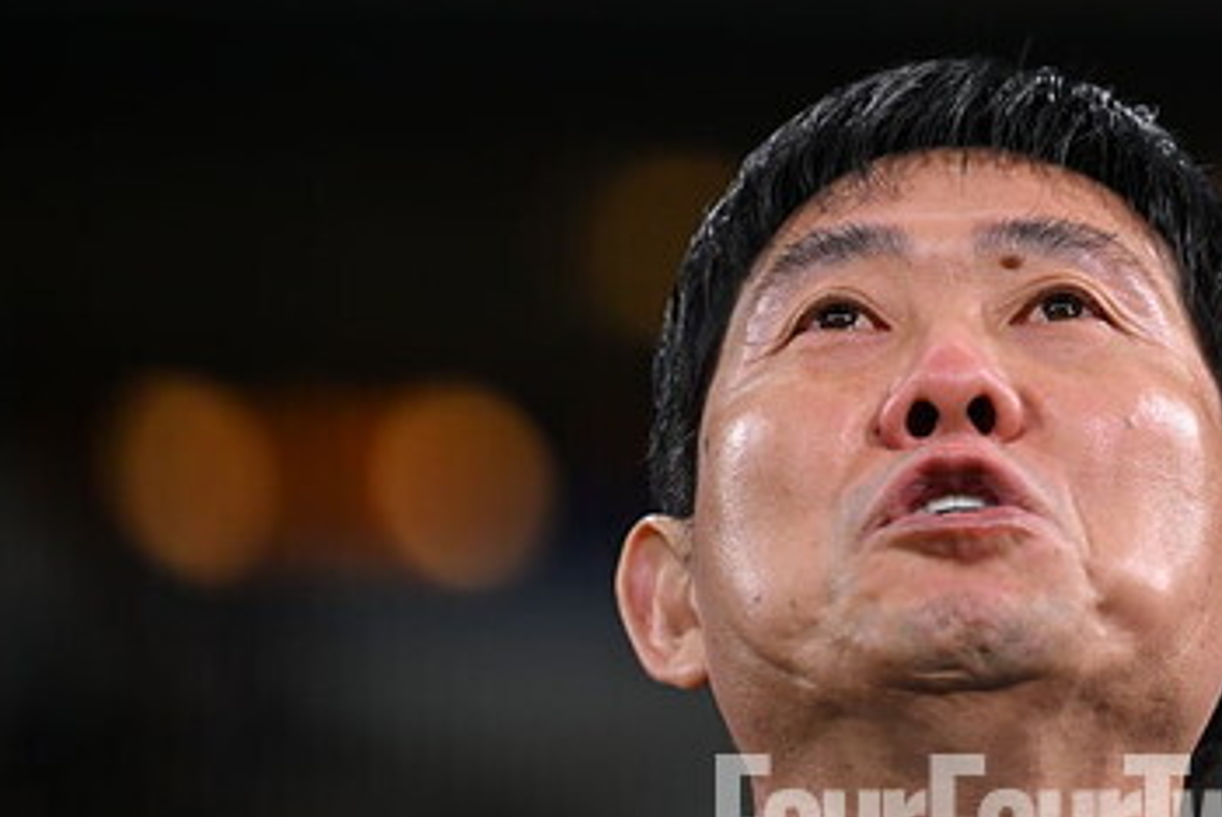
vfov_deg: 4.2
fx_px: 11041
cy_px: 321
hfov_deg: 6.3
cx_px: 960
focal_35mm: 325
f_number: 2.8
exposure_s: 1/640
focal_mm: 175
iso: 800
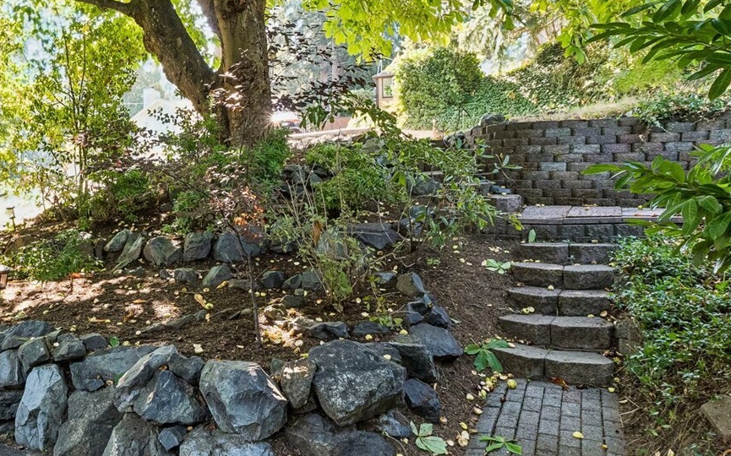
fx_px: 597
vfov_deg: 41.7
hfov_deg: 61.2
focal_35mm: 30
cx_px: 235
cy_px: 188
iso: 1250
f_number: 9
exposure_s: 1/30
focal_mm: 10
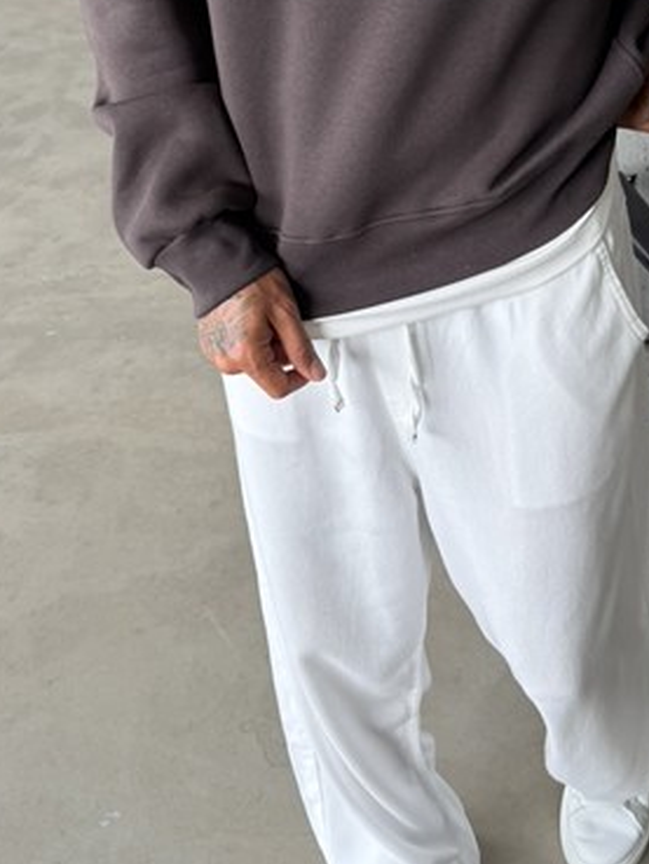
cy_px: 190
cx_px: 370
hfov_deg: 28.0
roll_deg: +1.9
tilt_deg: -26.6
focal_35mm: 52
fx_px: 1299
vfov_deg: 35.8
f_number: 1.78
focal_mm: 6.76
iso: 80
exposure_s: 1/121
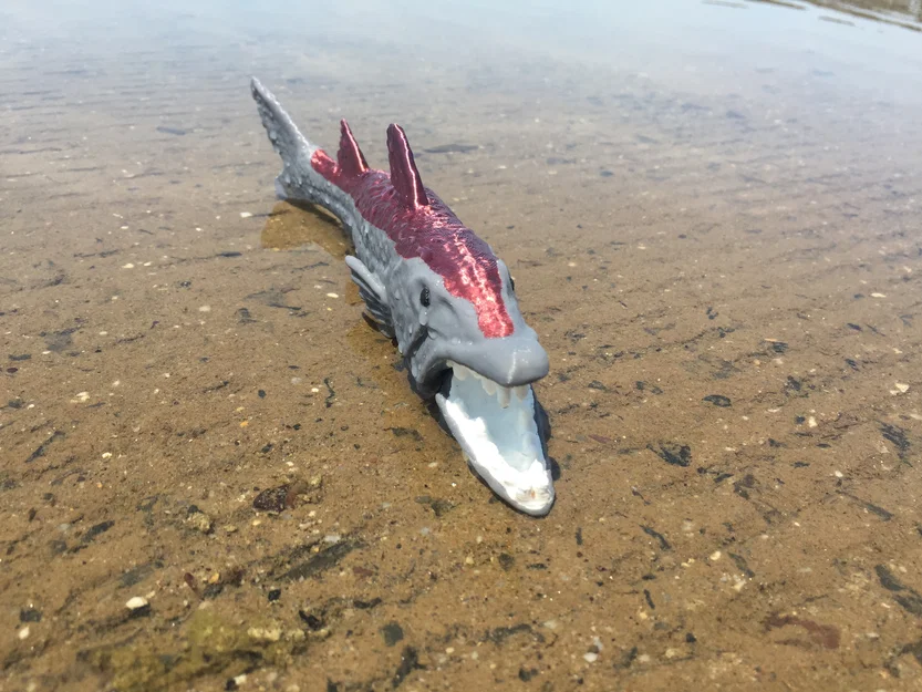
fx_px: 773
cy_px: 346
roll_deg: -6.2
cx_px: 461
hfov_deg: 61.7
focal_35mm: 29
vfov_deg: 48.2
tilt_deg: -28.8
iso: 32
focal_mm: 4.15
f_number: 2.2
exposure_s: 1/1364
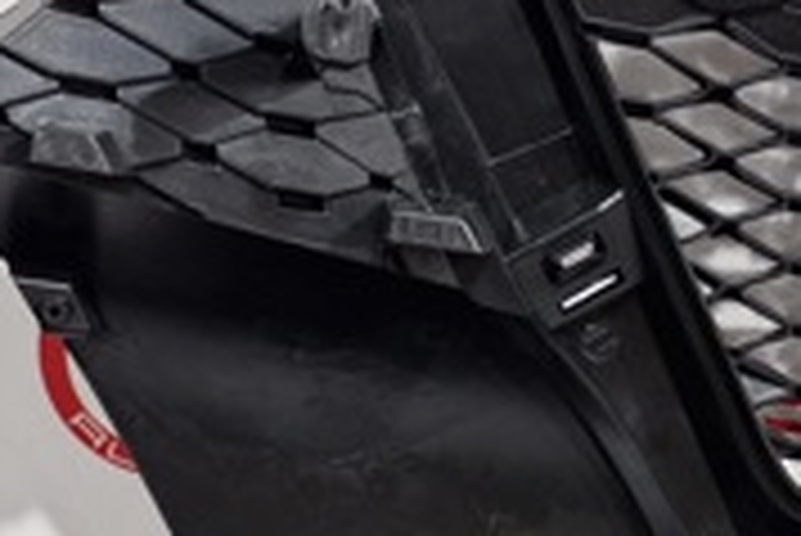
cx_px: 536
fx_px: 1915
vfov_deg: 15.2
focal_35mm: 86
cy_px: 689
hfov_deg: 23.5
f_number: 1.8
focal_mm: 5.54
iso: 50
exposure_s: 1/100
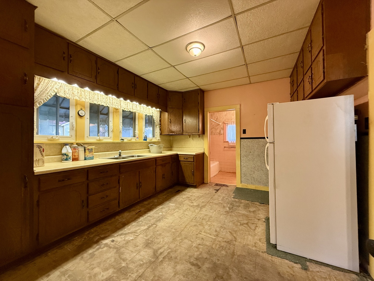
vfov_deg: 85.7
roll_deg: +0.1
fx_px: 151
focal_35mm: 14
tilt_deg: -0.2
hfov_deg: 102.1
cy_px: 140
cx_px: 187
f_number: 2.2
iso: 400
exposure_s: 1/60
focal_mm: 2.22
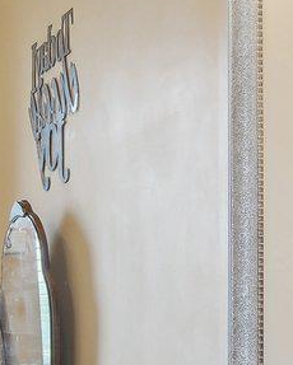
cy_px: 367
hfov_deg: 11.9
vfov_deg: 17.0
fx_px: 1195
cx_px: -354
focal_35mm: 110
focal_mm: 11
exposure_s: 1/10
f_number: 7.1
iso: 100
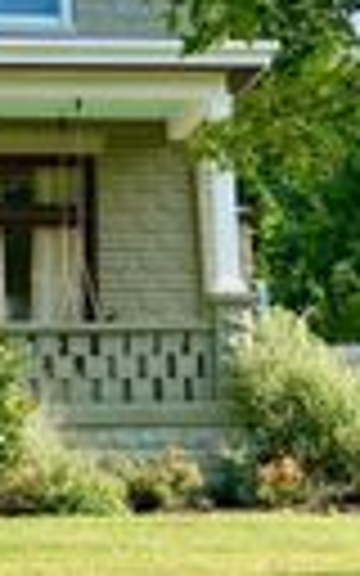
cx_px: 14
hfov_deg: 11.2
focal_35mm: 116
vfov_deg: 17.8
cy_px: 106
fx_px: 1821
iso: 20
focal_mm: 3.99
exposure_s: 1/852
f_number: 1.8
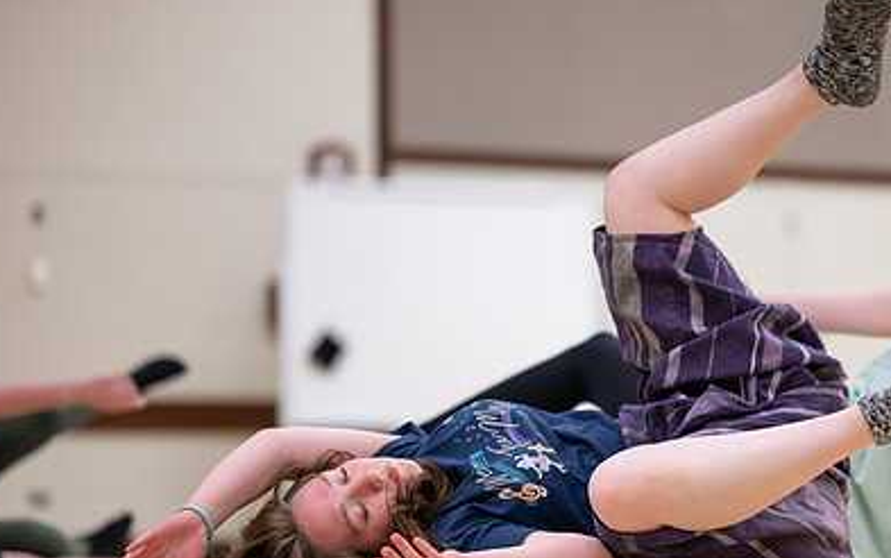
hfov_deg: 14.2
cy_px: 360
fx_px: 3547
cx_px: 699
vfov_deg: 9.0
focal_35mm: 146
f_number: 1.8
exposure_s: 1/1000
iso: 1600
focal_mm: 85
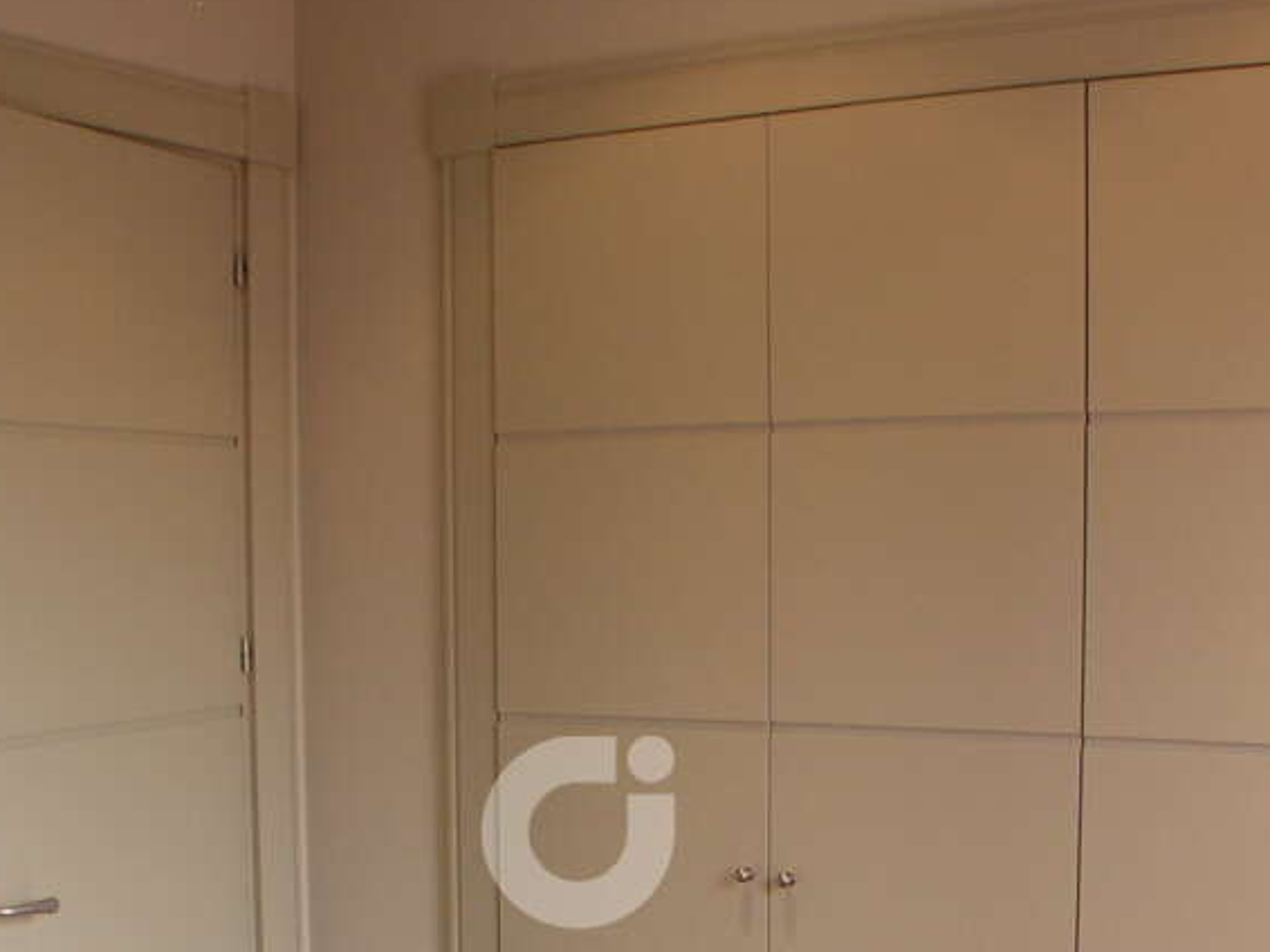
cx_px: 581
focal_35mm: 86
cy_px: 900
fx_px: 3154
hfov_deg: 22.8
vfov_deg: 16.9
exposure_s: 1/19.2
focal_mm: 8
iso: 100
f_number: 2.8
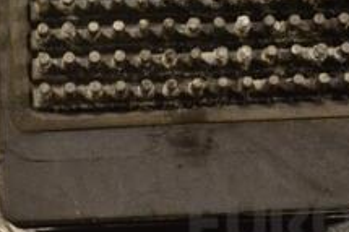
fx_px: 1418
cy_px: 6
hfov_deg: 14.0
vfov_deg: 9.3
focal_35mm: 146
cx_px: 159
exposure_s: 1/400
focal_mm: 35
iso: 3200
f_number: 10
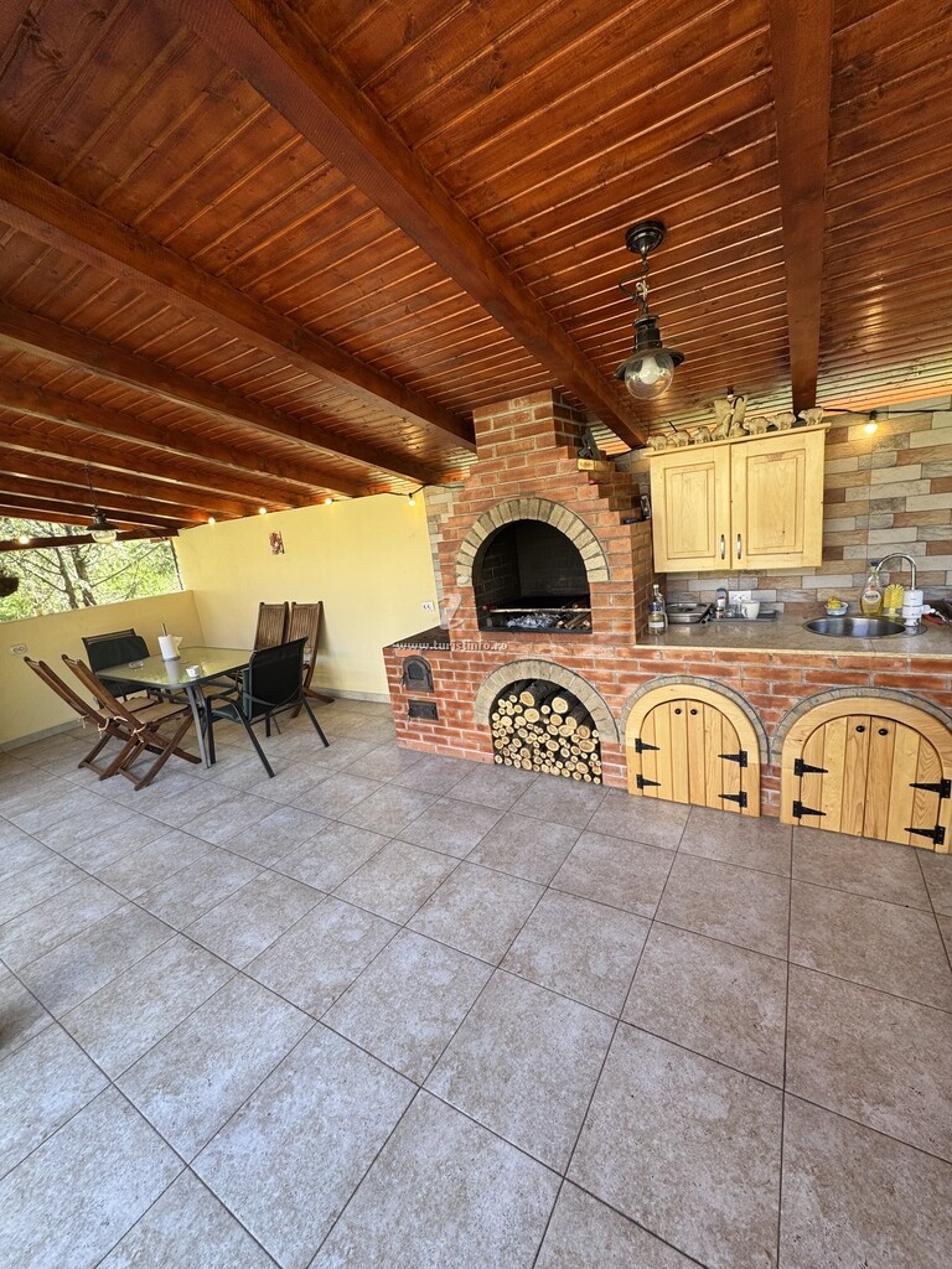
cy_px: 634
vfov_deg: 102.1
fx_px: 513
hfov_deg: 85.7
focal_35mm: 14
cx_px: 476
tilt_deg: -12.1
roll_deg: +6.6
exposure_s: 1/99
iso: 50
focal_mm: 2.22
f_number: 2.2
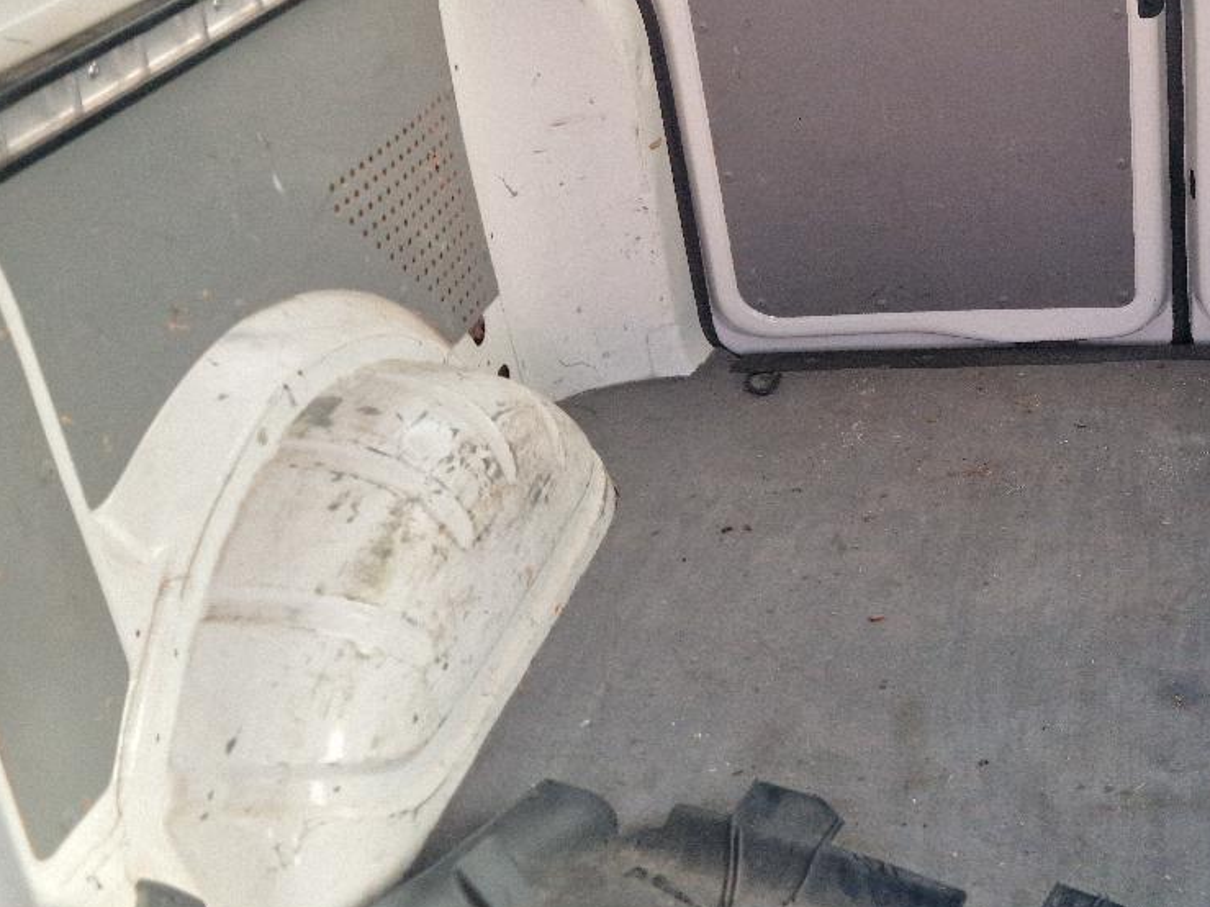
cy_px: 411
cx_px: 1126
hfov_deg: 32.4
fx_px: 1957
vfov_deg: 26.1
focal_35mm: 56
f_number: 1.8
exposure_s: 1/50
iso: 64
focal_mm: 5.4
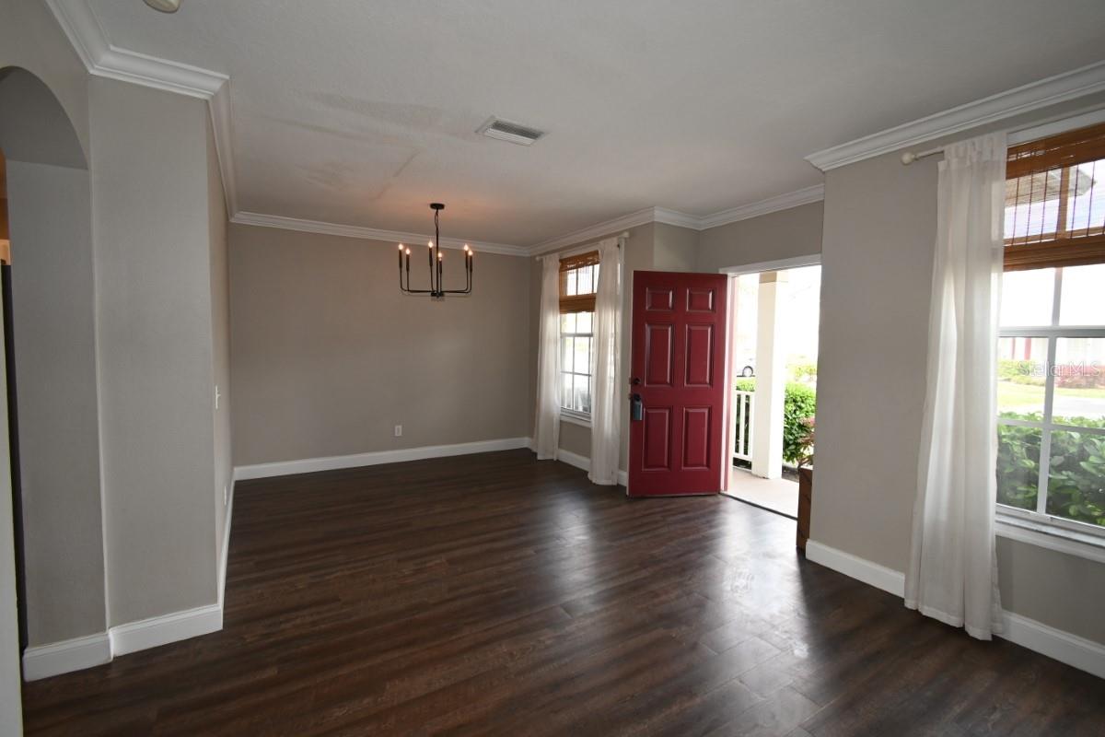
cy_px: 368
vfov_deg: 77.3
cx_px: 552
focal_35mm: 15
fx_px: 460
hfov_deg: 100.4
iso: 400
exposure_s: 1/100
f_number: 5
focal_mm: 10
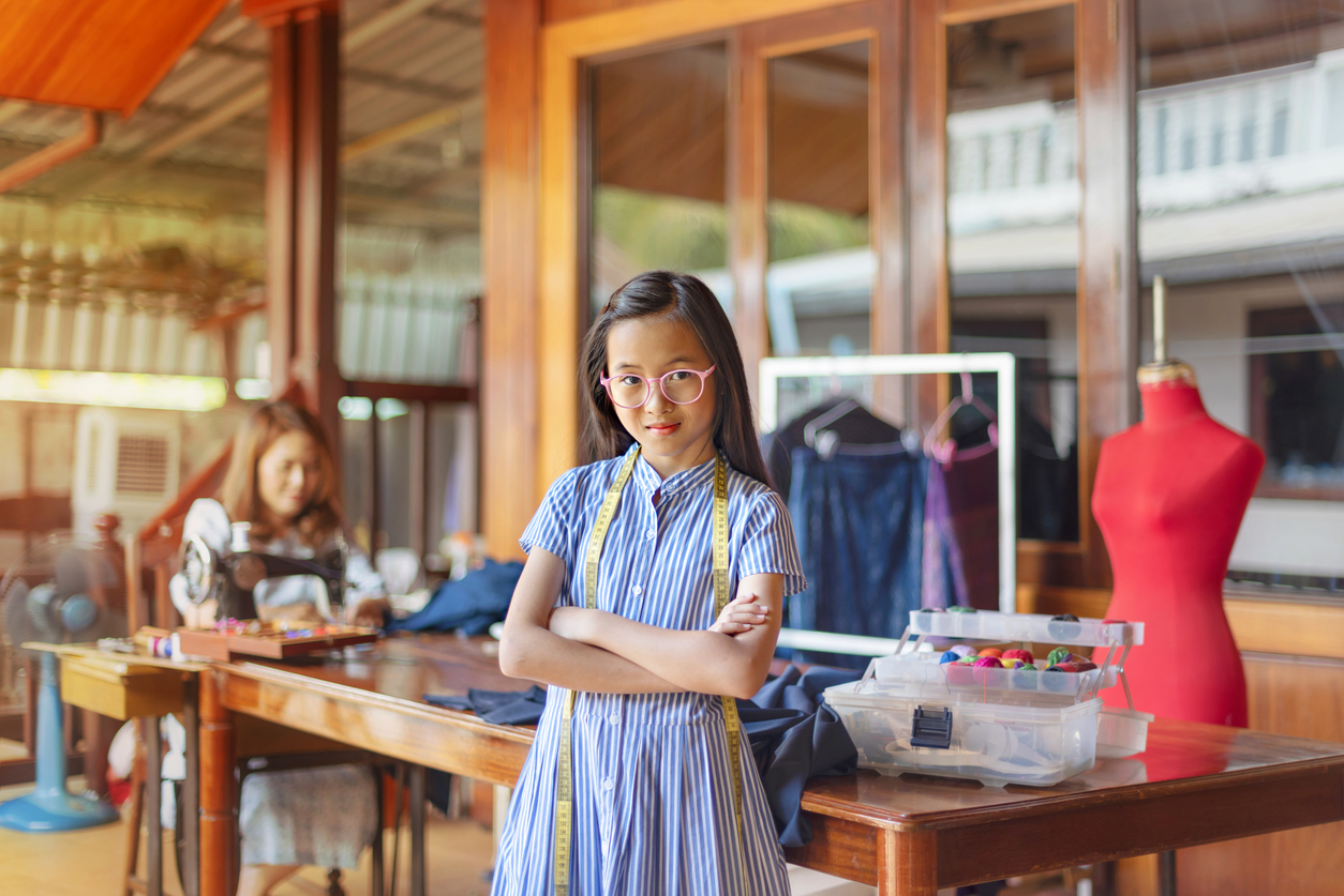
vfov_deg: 27.0
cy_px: 448
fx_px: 1867
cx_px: 672
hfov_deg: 39.6
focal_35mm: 50
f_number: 1.4
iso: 100
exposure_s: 1/125
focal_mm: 50
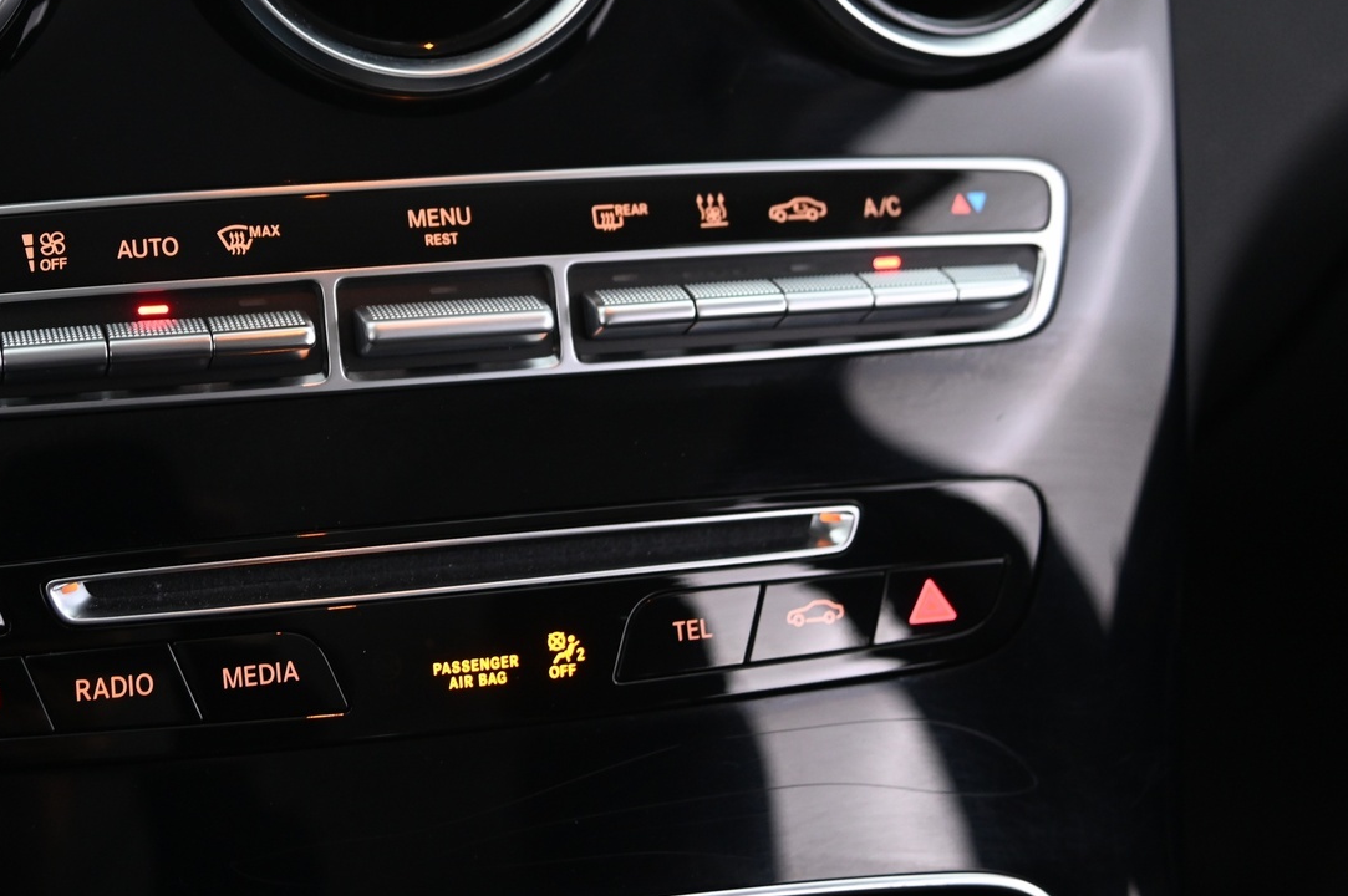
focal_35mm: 66
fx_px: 2469
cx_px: 365
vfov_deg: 20.5
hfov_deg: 30.1
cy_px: 255
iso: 2000
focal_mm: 44
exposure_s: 1/15
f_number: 4
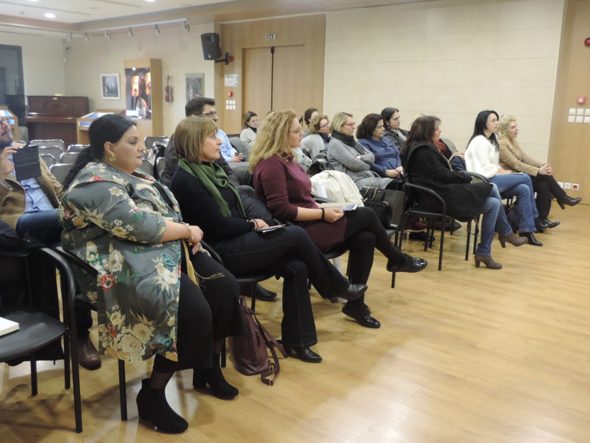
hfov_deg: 55.4
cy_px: 222
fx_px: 562
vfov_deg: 42.9
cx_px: 295
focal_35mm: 33
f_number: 3.2
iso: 400
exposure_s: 1/13
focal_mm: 5.8
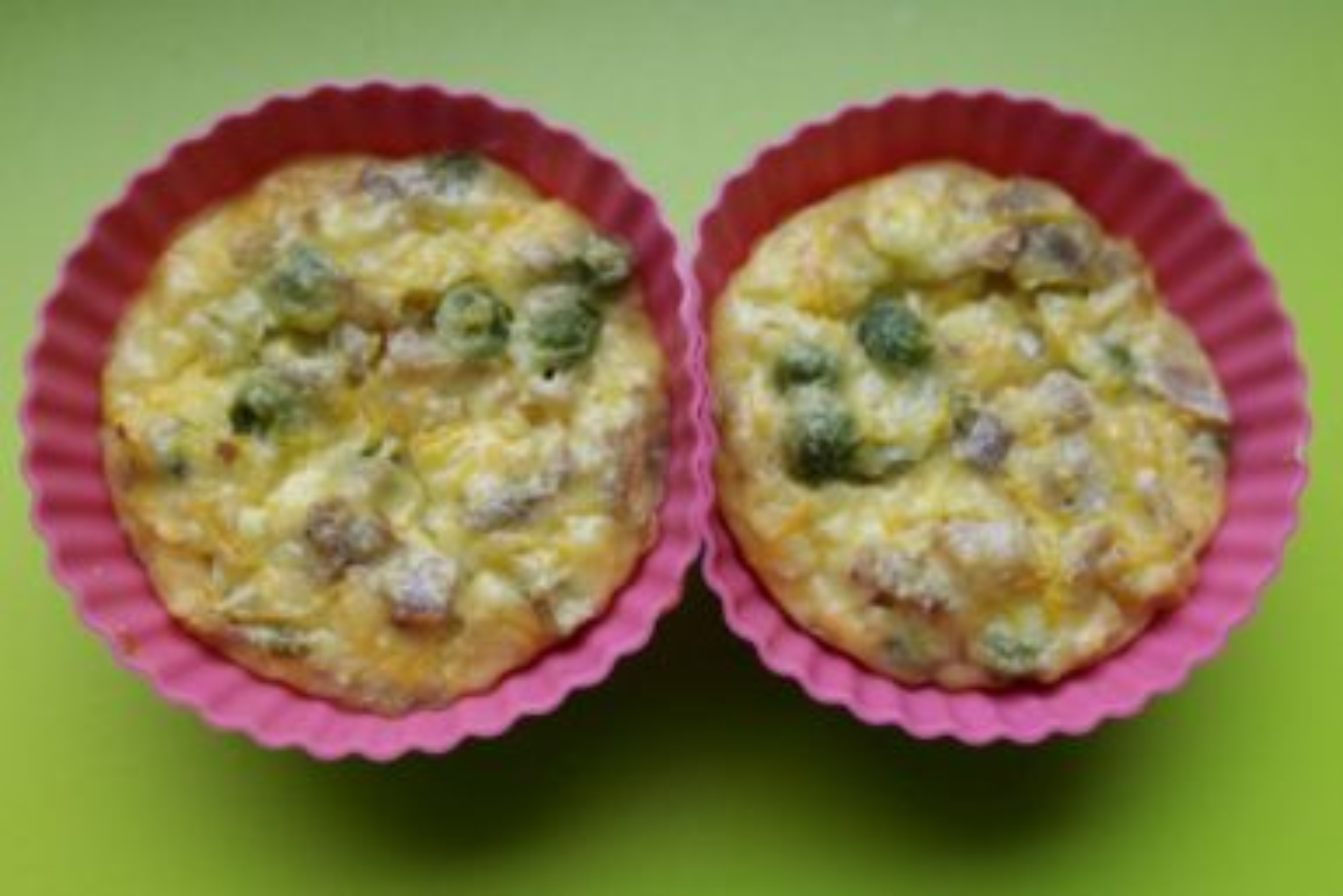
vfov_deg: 36.9
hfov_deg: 53.1
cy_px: 448
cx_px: 672
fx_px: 1343
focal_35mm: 36
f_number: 4
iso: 400
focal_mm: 24
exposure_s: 1/80
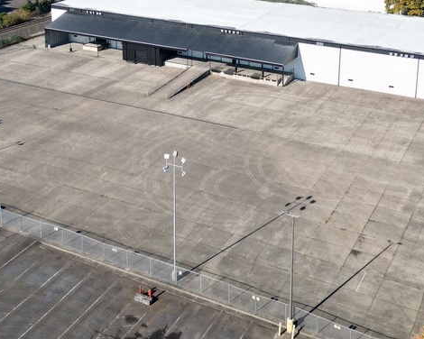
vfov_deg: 28.6
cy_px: 36
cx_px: 220
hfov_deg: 36.7
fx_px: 640
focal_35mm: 51
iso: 140
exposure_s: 1/4000
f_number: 1.7
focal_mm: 6.72
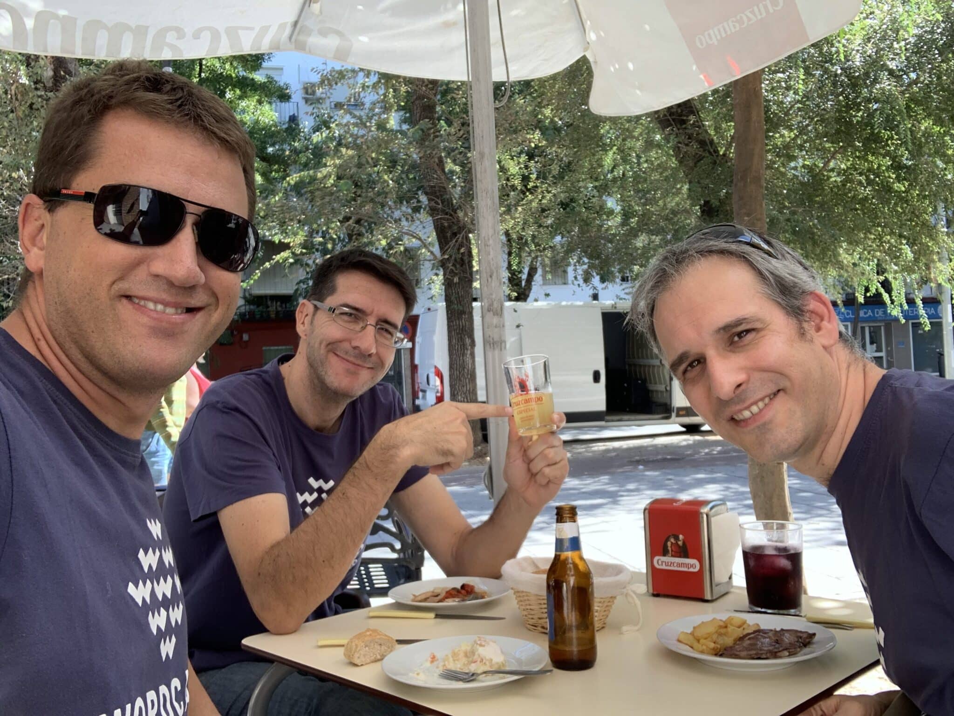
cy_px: 358
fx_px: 882
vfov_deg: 44.2
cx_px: 477
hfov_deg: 56.8
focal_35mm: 32
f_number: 2.2
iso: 25
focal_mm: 2.87
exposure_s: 1/121
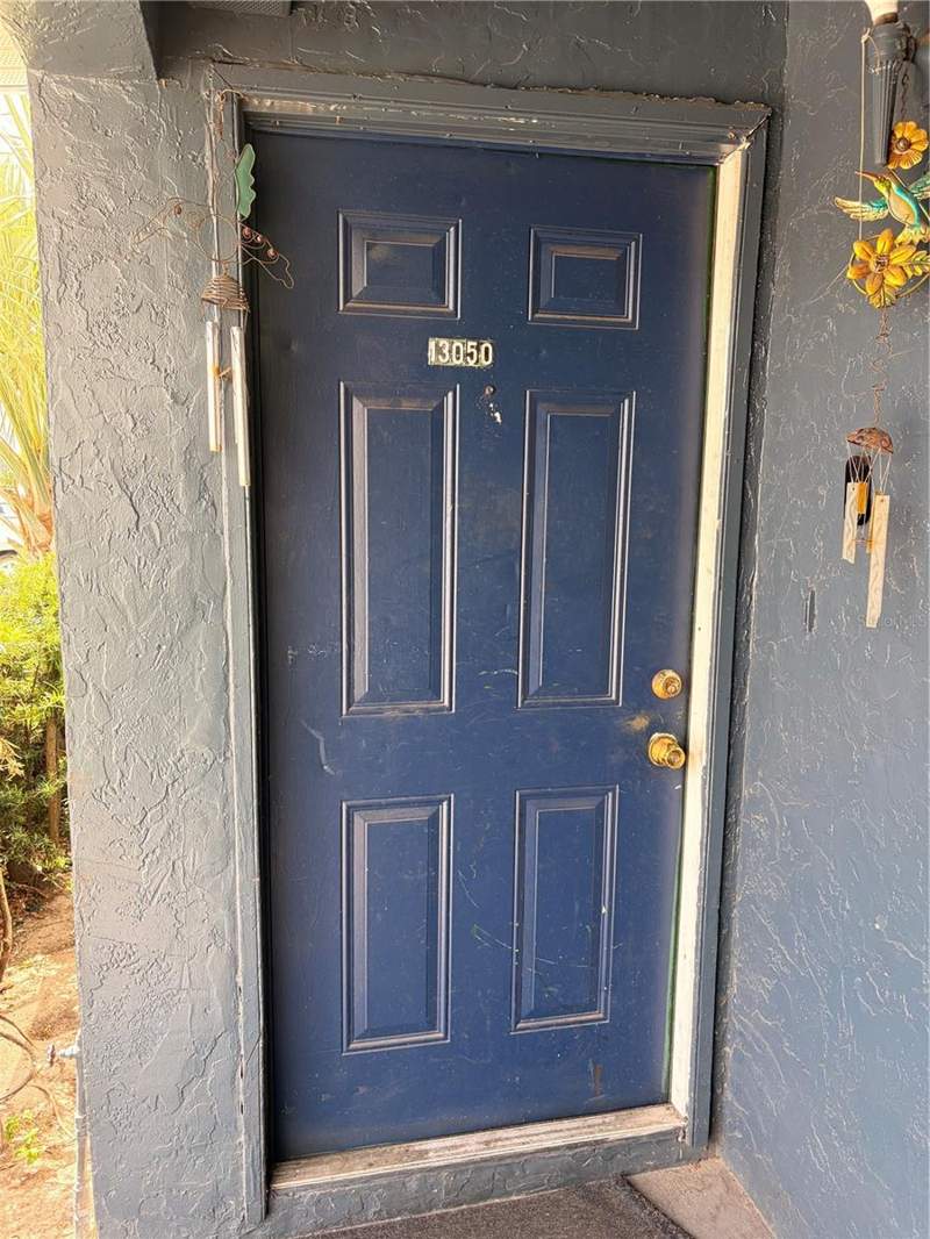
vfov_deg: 67.3
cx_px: 465
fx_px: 931
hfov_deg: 53.1
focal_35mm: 26
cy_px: 620
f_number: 1.6
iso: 50
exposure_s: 1/121
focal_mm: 5.96
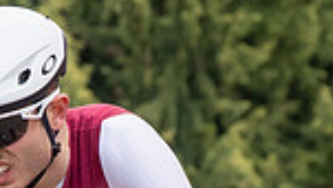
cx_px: 75
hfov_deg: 3.2
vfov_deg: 1.8
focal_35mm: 673
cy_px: -18
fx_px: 5944
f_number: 5
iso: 500
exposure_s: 1/1000
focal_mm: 79
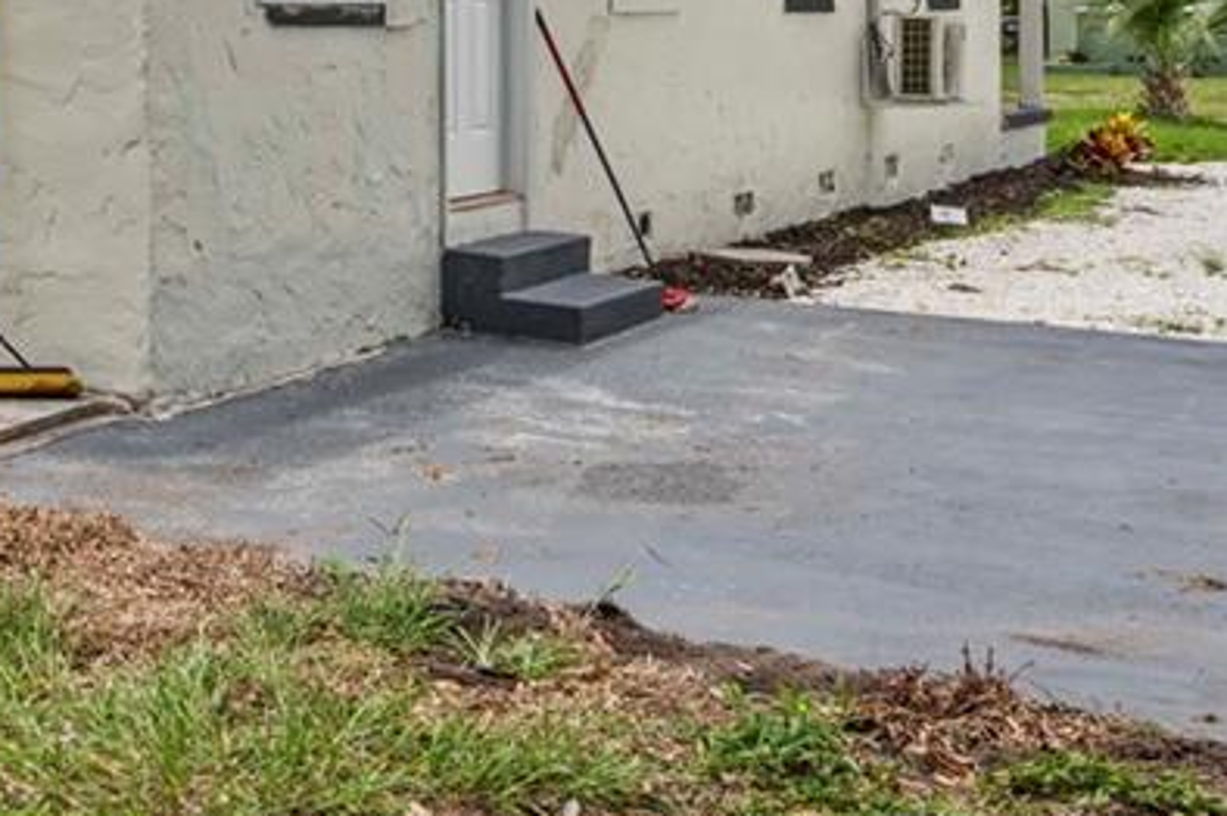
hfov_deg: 26.6
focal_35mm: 65
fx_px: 2214
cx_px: -336
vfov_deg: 20.2
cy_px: -19
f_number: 8
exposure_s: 1/125
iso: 160
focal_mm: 16
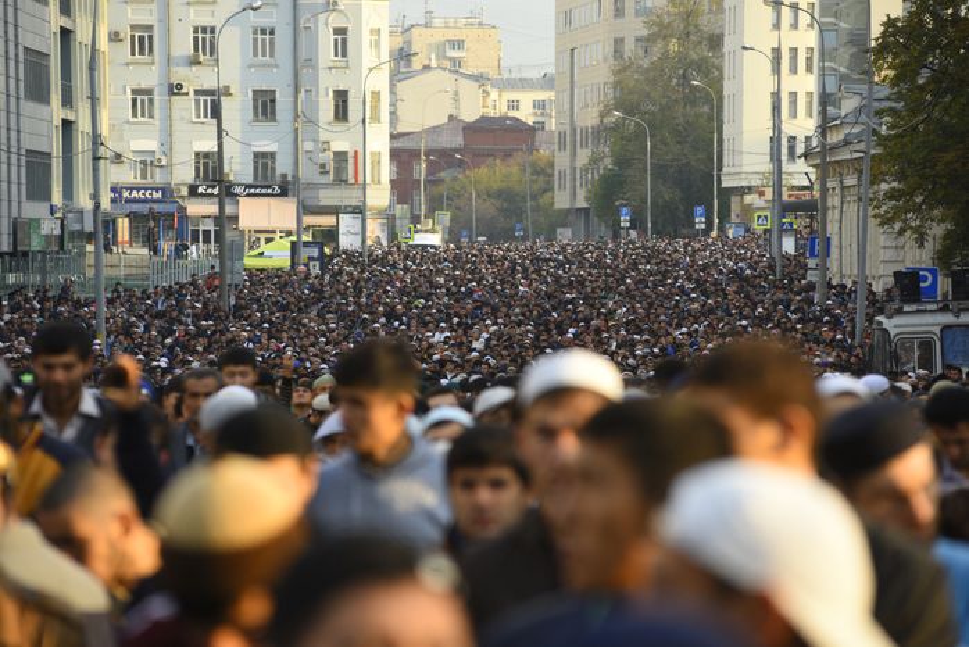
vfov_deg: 6.9
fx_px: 5385
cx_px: 484
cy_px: 324
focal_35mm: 200
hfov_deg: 10.3
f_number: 6.3
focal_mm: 200
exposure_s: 1/640
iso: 800
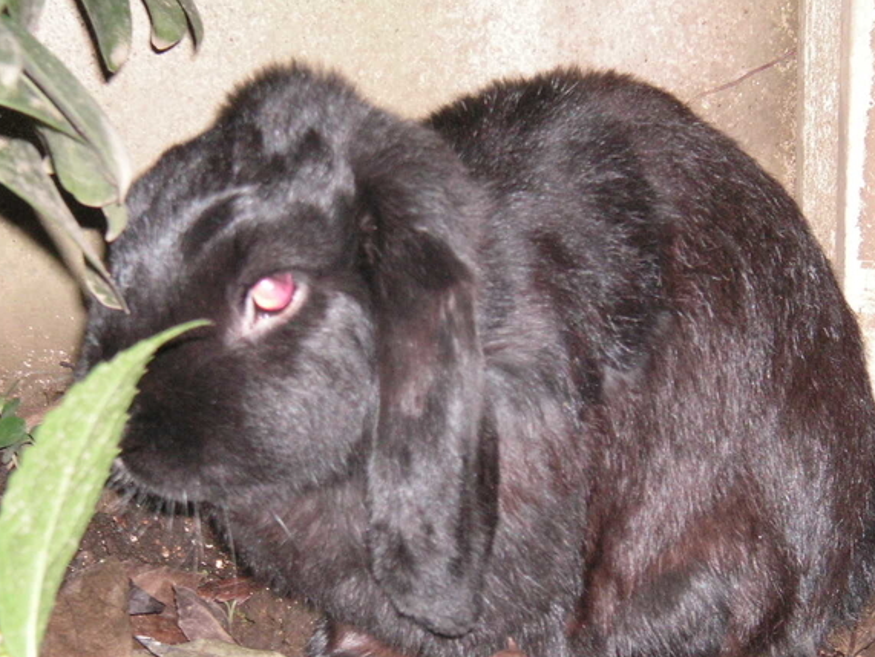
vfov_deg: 15.1
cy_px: 410
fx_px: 2479
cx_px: 441
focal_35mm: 98
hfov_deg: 20.0
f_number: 3.8
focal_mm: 11.6
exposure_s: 1/90
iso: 160
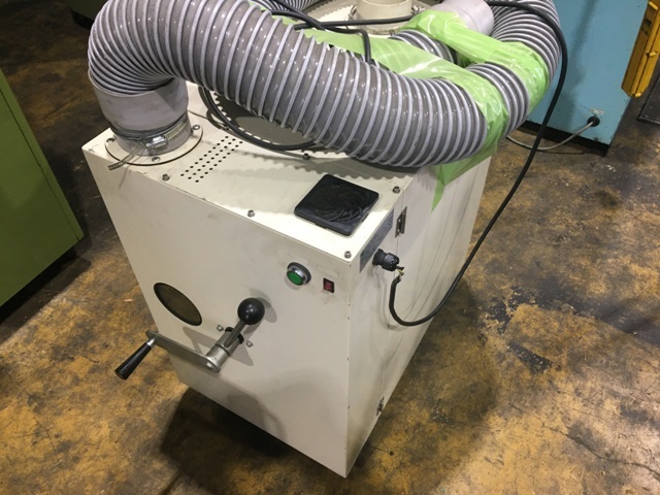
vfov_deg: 48.2
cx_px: 330
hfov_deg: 61.7
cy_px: 248
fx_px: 553
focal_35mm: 29
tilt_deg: -48.9
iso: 100
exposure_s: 1/30
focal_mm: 4.15
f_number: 2.2
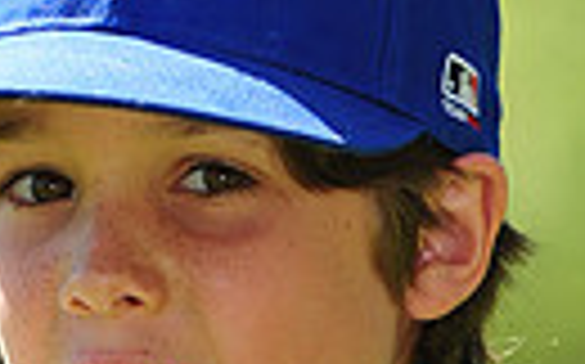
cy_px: 652
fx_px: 14448
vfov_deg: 1.4
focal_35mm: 907
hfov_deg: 2.3
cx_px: 148
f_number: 5.6
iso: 200
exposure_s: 1/400
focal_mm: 200
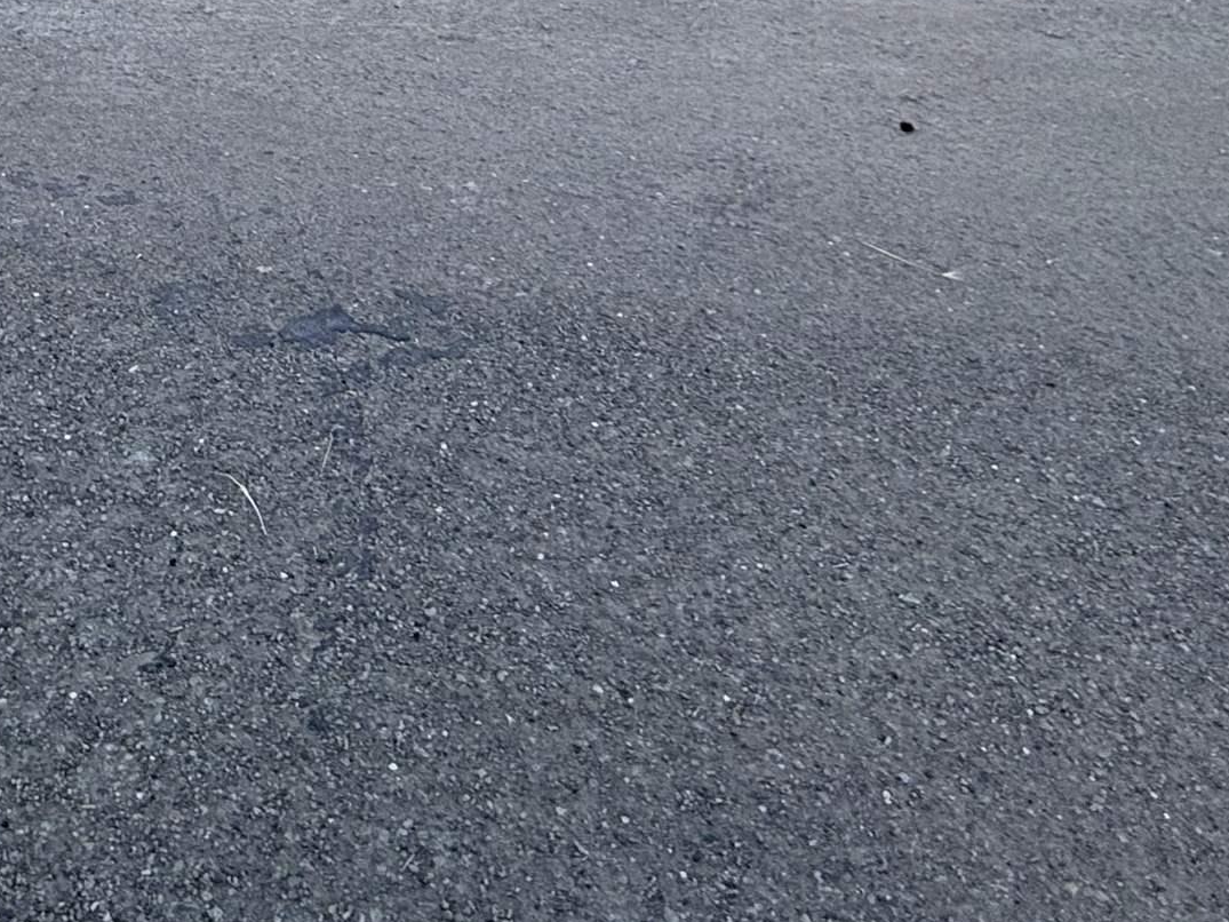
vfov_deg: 27.8
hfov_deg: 45.4
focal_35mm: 40
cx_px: 332
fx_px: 1420
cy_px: -363
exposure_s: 1/381
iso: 50
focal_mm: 2.22
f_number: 2.2
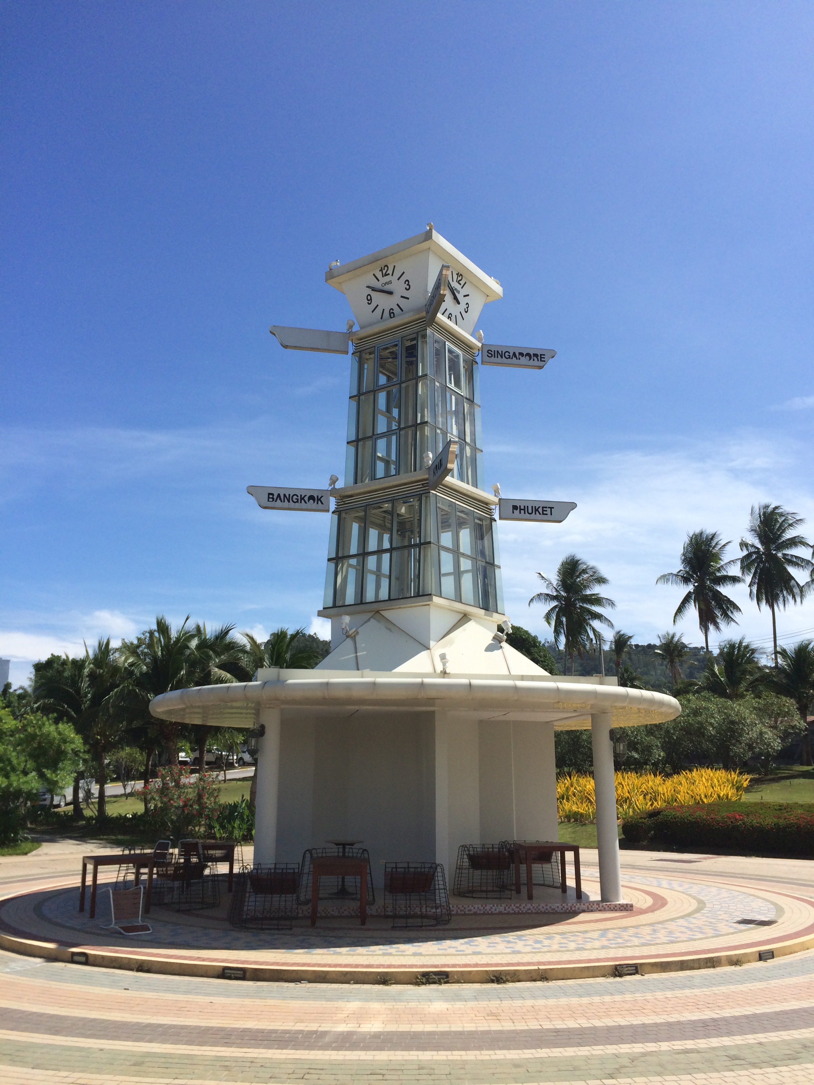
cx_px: 407
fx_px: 941
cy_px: 542
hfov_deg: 46.8
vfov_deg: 60.0
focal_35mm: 30
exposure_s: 1/3425
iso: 40
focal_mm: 4.12
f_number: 2.2
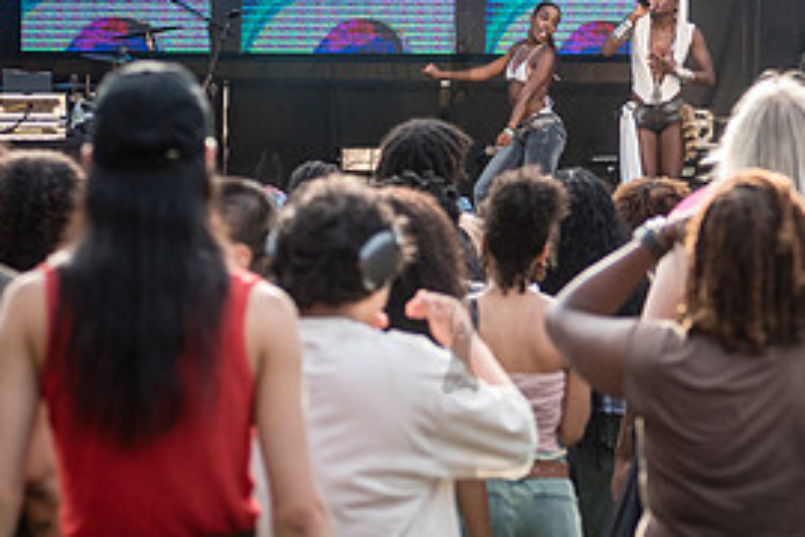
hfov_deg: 10.4
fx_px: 4382
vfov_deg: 7.0
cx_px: 901
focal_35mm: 196
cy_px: 245
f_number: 4
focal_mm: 80
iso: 1000
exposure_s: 1/1600
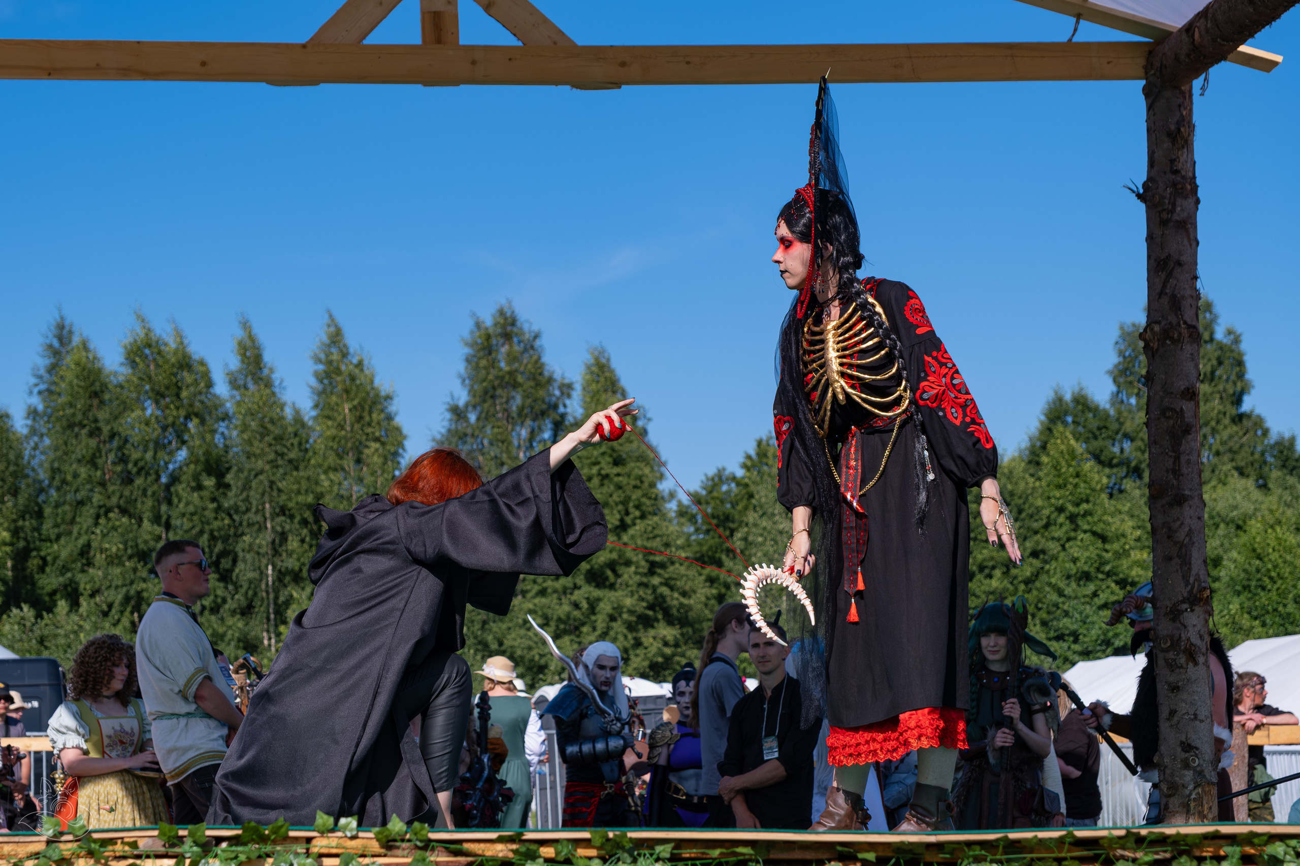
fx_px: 2734
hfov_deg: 26.7
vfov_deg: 18.0
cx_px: 604
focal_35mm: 76
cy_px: 457
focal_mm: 44.1
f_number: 4
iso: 160
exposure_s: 1/1250
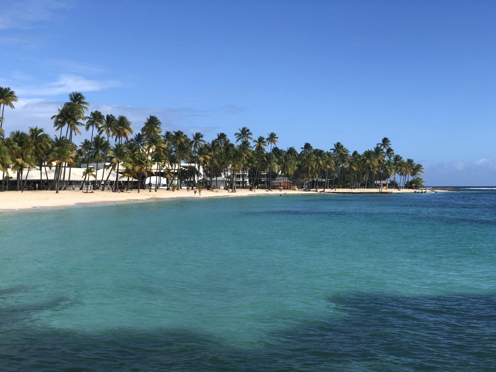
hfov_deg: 36.8
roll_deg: +0.9
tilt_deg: +0.4
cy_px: 186
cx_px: 248
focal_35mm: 52
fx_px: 745
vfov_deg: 28.0
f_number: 2.4
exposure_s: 1/1453
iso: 16
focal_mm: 6
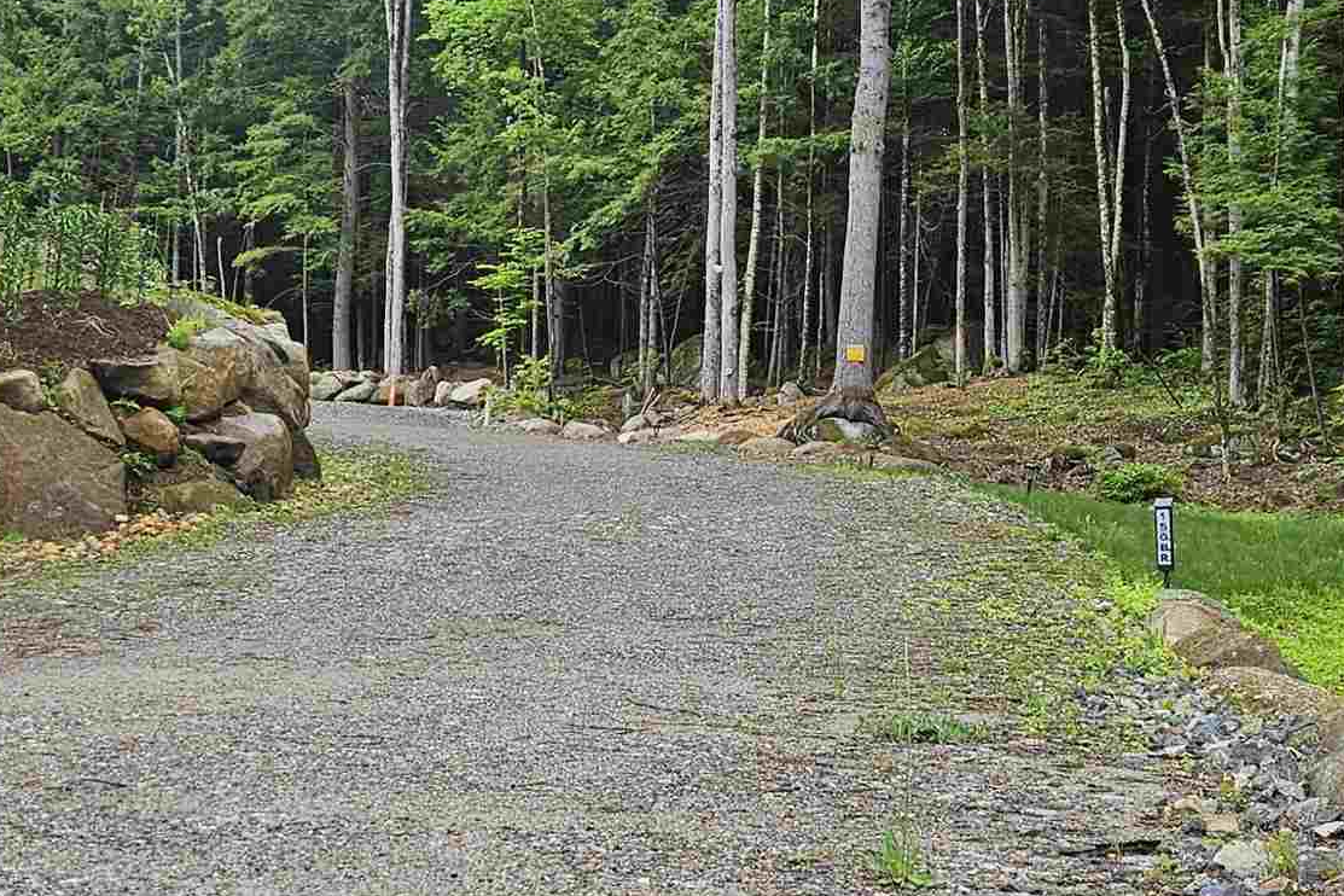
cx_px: 661
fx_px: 2464
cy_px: 367
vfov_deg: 20.6
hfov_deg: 30.5
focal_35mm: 66
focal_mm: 5.4
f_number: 1.8
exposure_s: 1/180
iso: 40
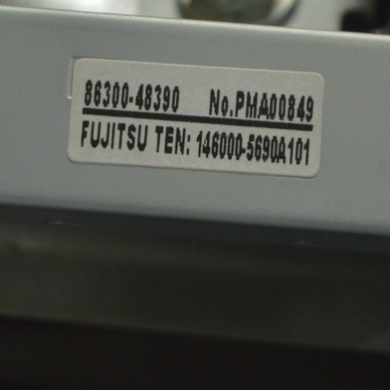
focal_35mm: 183
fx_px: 2334
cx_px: 138
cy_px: 189
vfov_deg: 9.6
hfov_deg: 9.5
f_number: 5.6
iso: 400
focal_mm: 55
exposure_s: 1/20
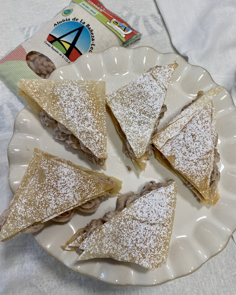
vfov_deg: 62.2
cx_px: 120
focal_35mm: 28
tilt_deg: -74.2
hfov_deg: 51.5
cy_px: 150
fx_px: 244
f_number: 1.8
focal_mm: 4.25
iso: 125
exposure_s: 1/99
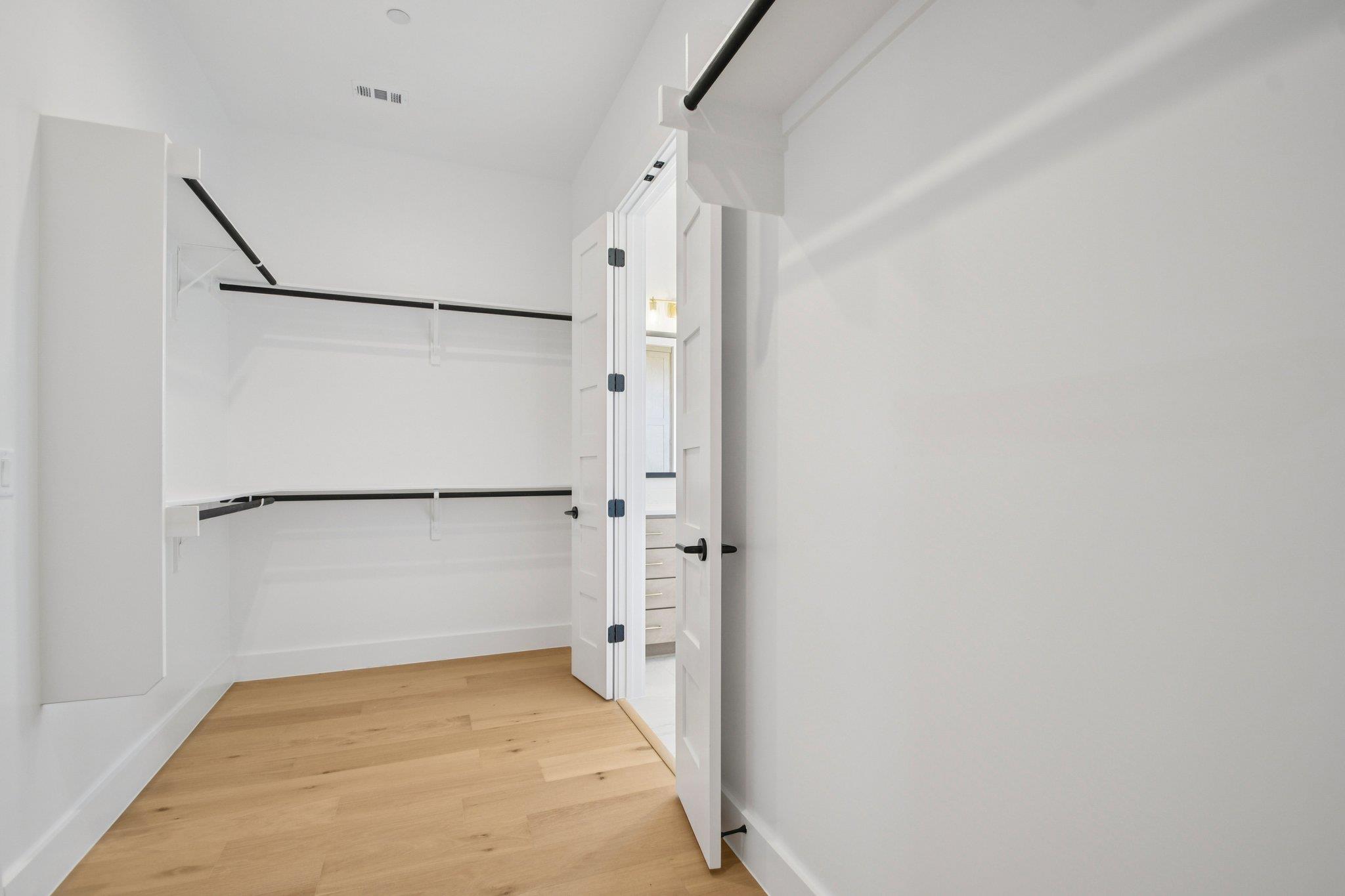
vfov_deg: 77.3
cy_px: 448
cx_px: 672
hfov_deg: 100.4
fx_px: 560
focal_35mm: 15
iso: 400
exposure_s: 1/15
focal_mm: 10
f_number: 8
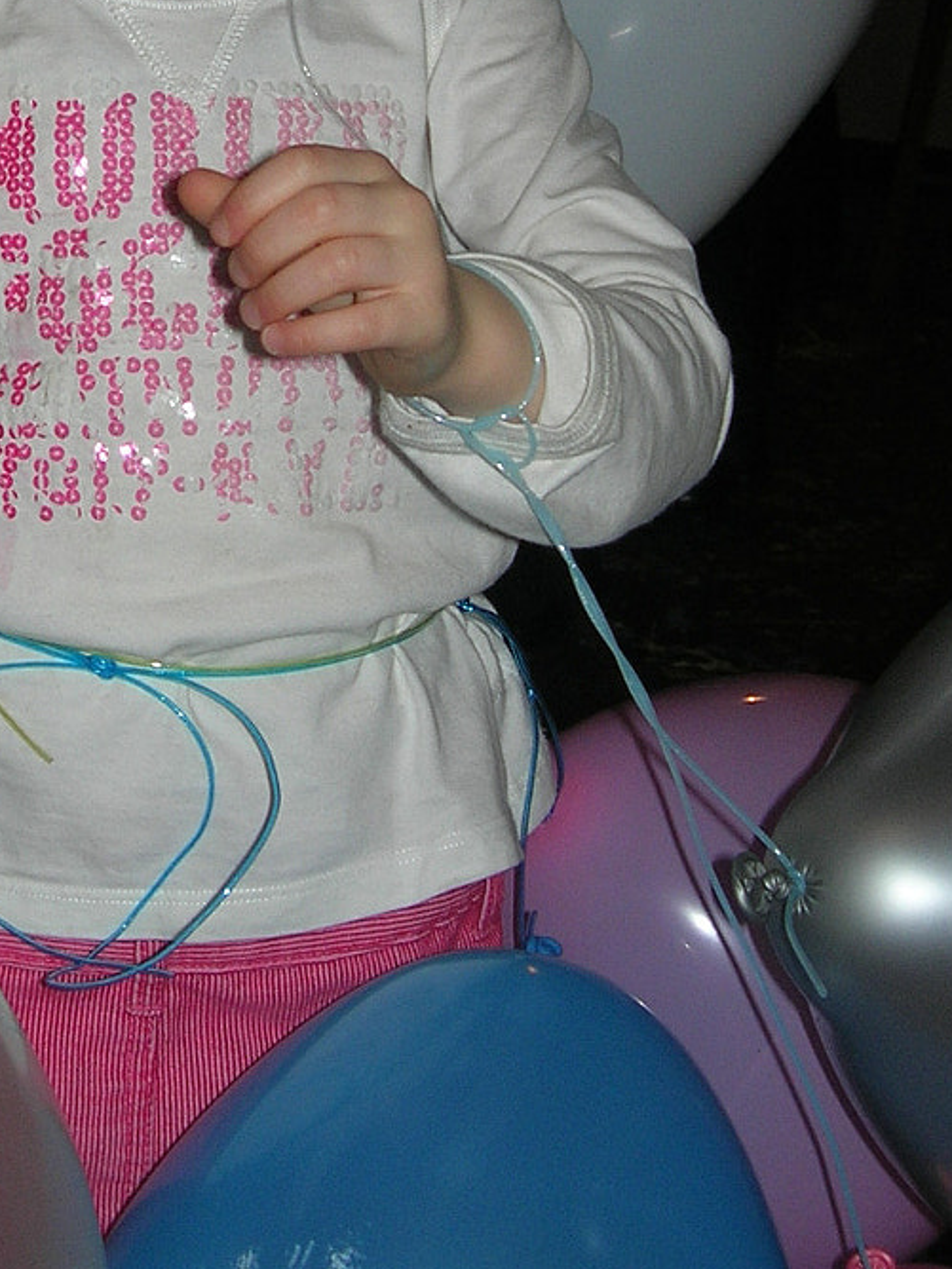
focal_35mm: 91
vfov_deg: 21.3
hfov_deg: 16.1
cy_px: 247
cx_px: 184
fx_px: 3337
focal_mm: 7.8
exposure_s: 1/60.1
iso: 64
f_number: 2.8
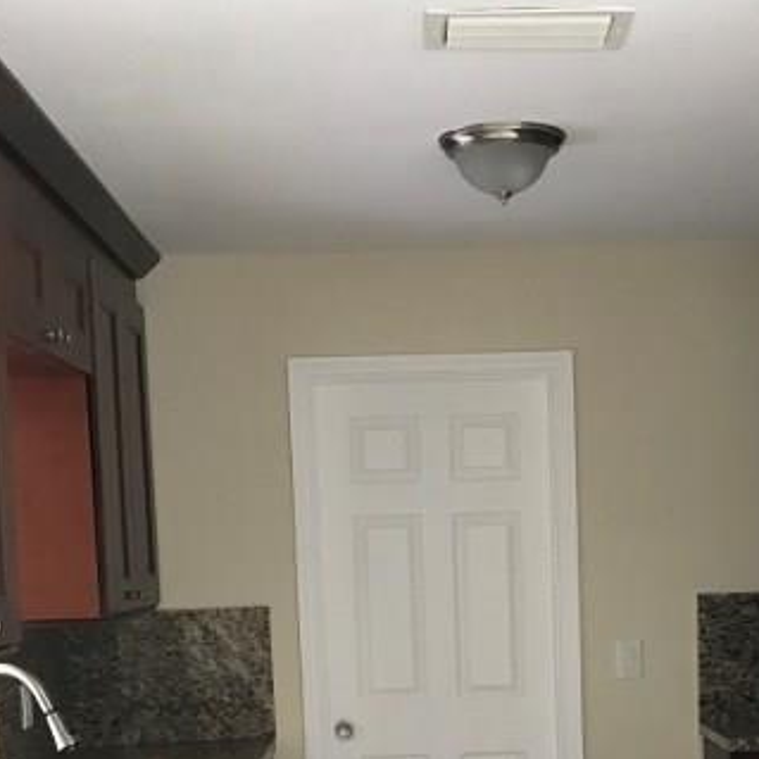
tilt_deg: -6.3
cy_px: 688
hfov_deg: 27.6
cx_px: 483
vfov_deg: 26.7
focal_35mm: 62
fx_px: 1538
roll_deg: +1.9
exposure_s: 1/13
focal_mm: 3.99
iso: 100
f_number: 1.8
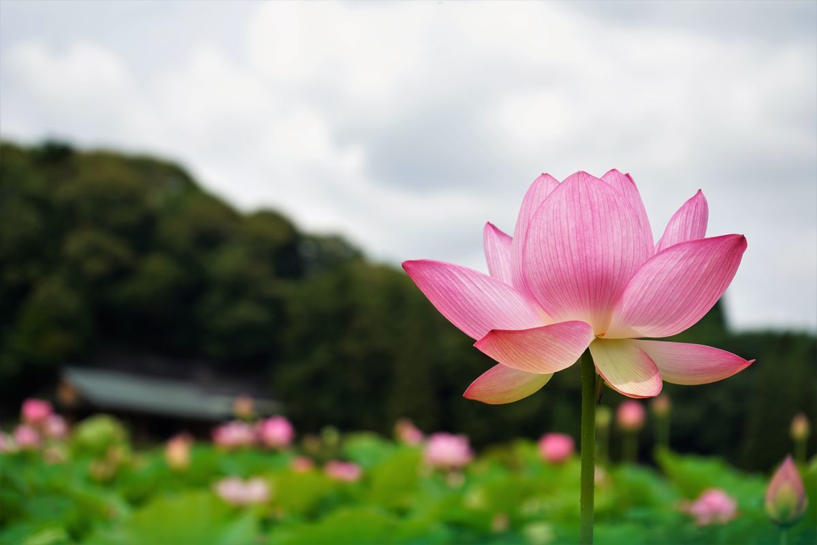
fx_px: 1588
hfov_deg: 28.8
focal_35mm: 70
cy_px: 272
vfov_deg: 19.5
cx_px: 408
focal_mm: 70
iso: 100
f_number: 5.6
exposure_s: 1/500
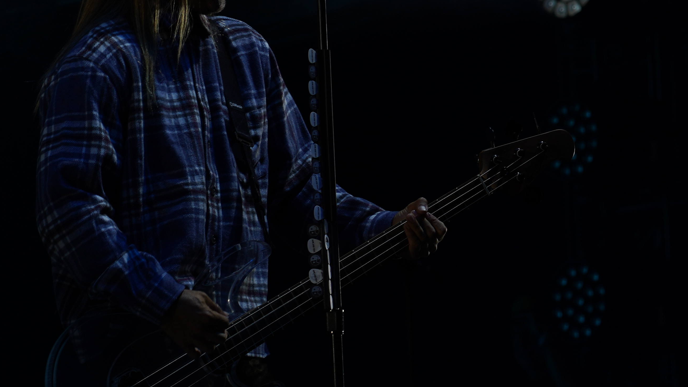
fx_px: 4597
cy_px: 57
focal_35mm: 252
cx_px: 307
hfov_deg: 8.6
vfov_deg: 4.8
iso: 100
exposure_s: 1/200
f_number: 4.5
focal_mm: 105
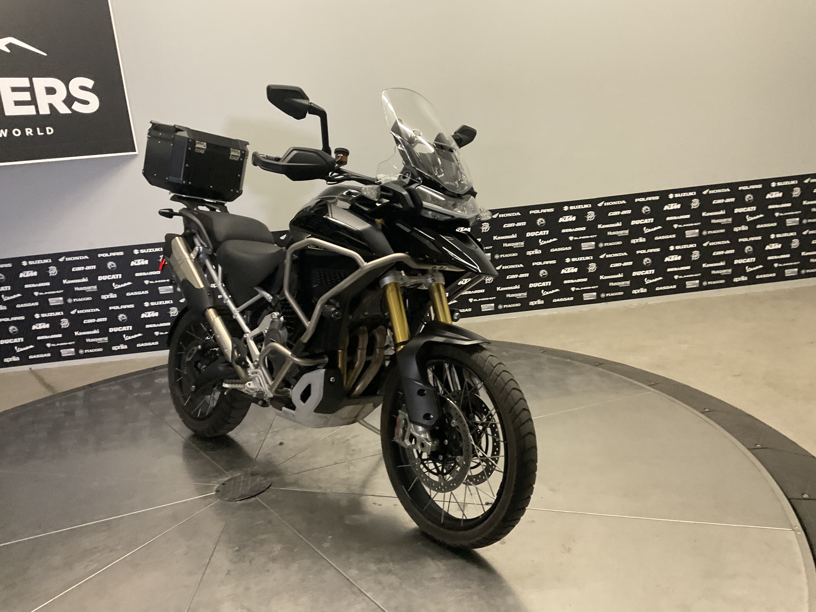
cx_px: 408
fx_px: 684
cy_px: 306
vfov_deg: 48.2
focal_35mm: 29
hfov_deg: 61.7
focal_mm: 3
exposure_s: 1/60
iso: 200
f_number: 1.8
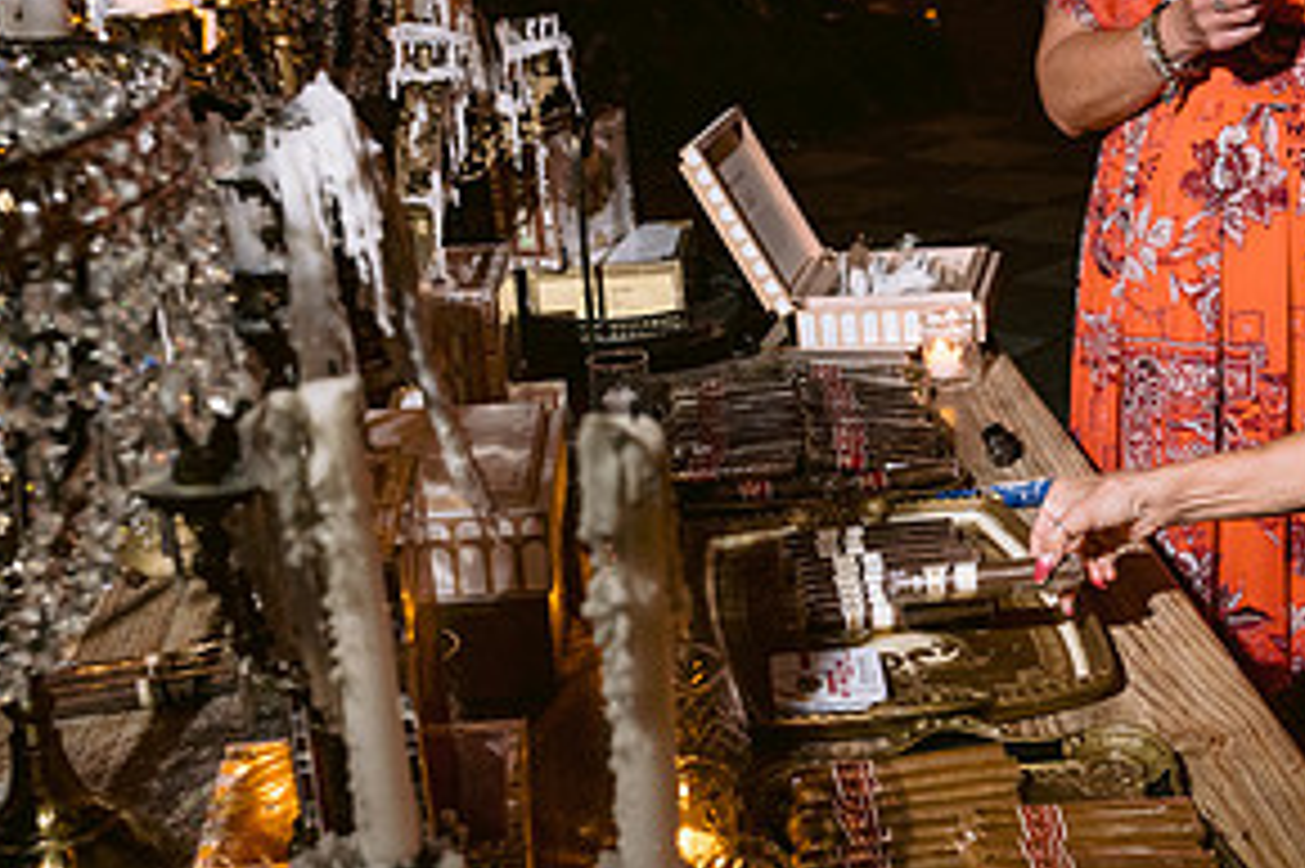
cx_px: 950
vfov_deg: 24.0
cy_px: 596
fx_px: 2029
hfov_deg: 35.0
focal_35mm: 56
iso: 800
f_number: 5.6
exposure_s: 1/80
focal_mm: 28
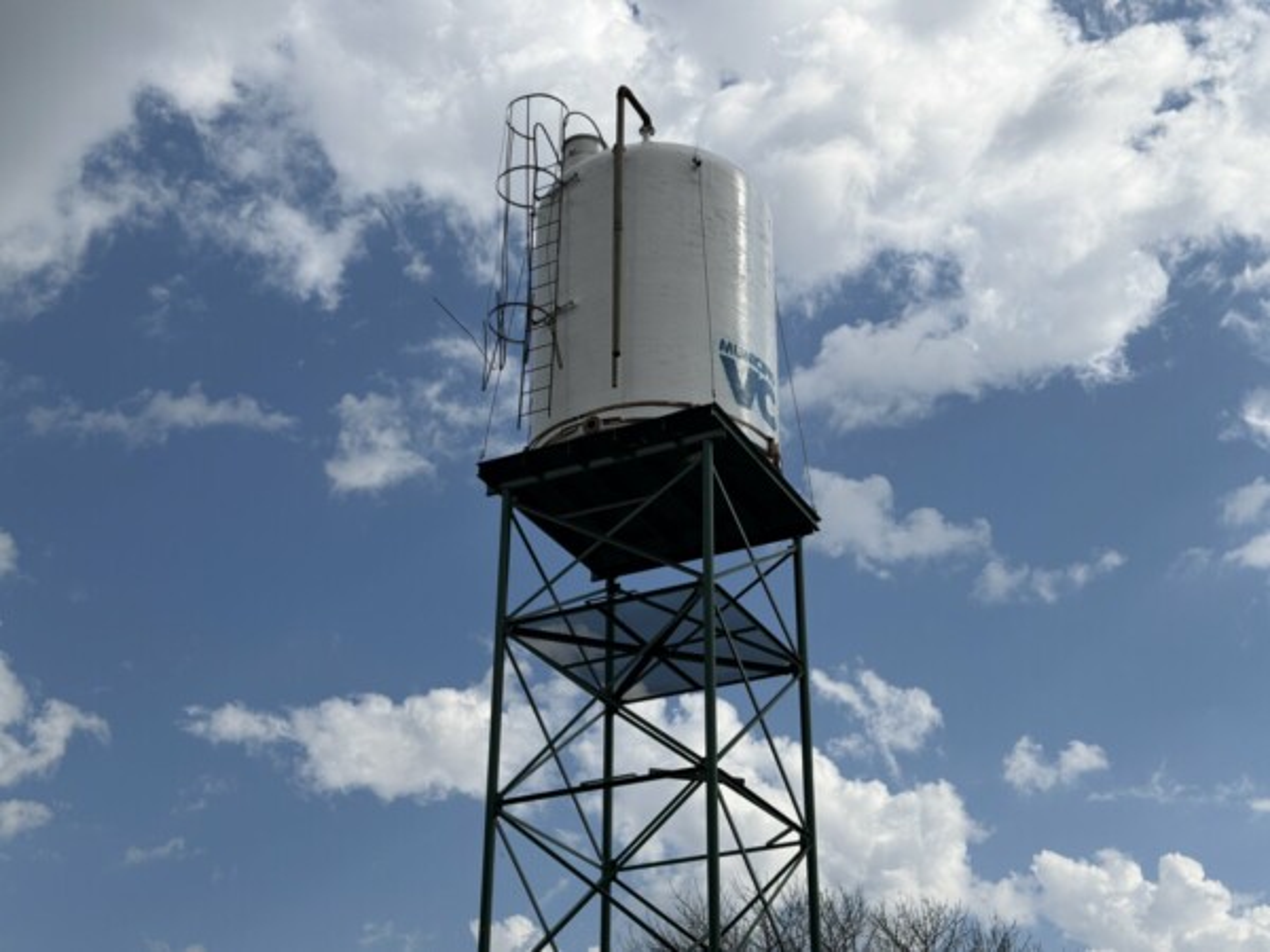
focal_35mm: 48
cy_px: 476
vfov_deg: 30.3
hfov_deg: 39.7
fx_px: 1761
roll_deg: -0.6
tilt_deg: +29.2
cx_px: 635
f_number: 1.78
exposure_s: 1/11364
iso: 80
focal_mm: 6.76
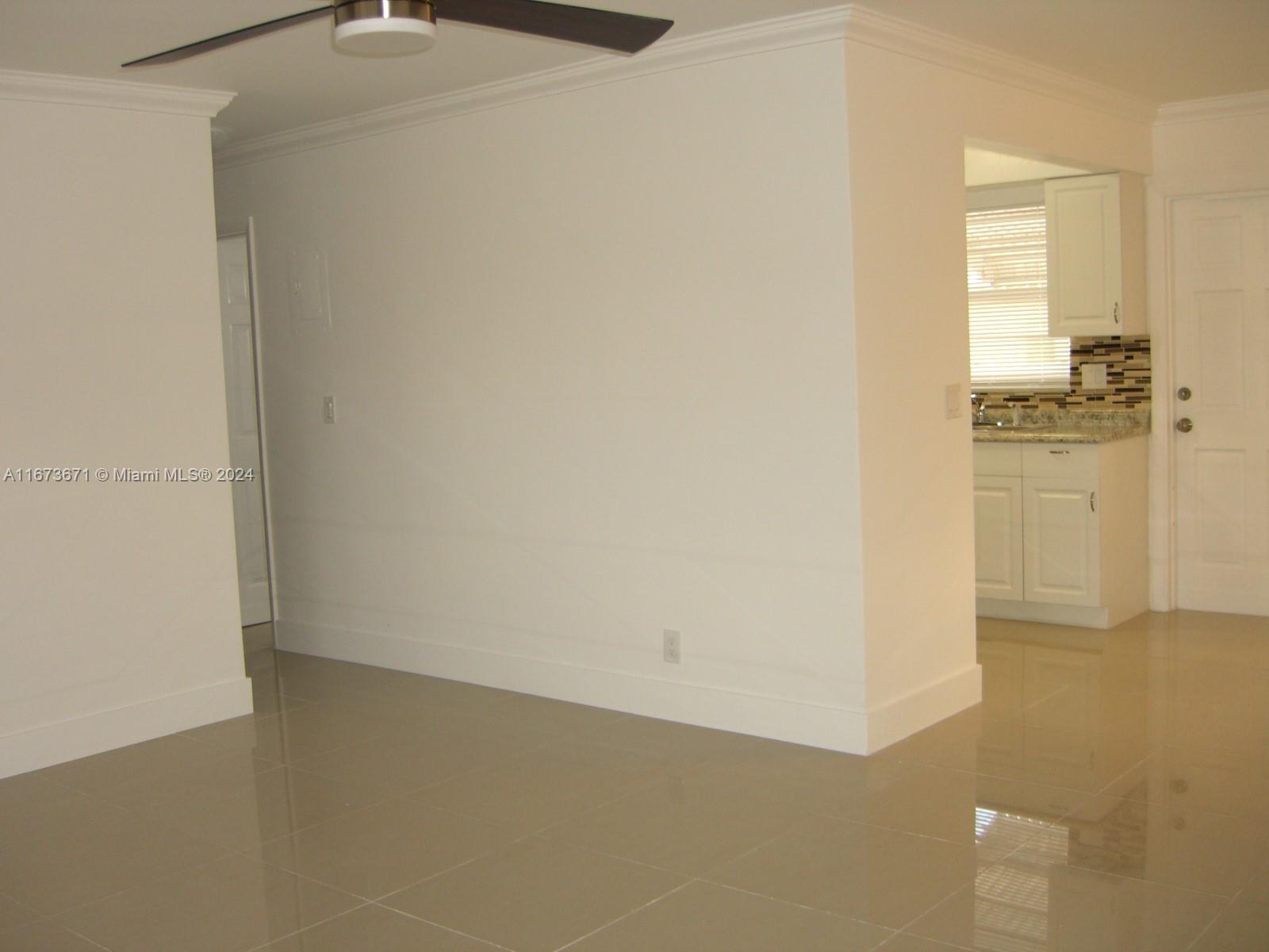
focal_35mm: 38
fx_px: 1393
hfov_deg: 49.0
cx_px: 634
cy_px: 476
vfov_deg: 37.7
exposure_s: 1/60
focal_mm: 7.9
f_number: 2.8
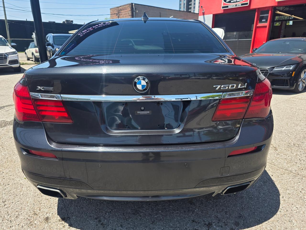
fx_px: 203
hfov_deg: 73.9
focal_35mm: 23
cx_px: 153
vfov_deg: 58.9
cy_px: 115
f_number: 1.7
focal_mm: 6.3
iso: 80
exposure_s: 1/2321
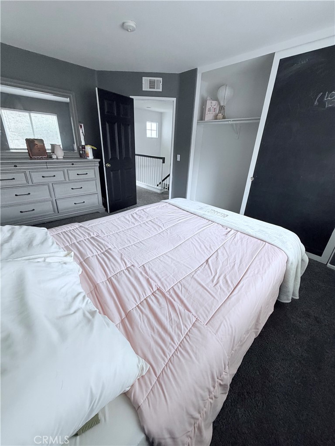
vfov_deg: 102.1
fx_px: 181
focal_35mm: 14
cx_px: 168
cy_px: 223
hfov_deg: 85.7
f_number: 2.2
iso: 250
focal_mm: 2.22
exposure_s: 1/121
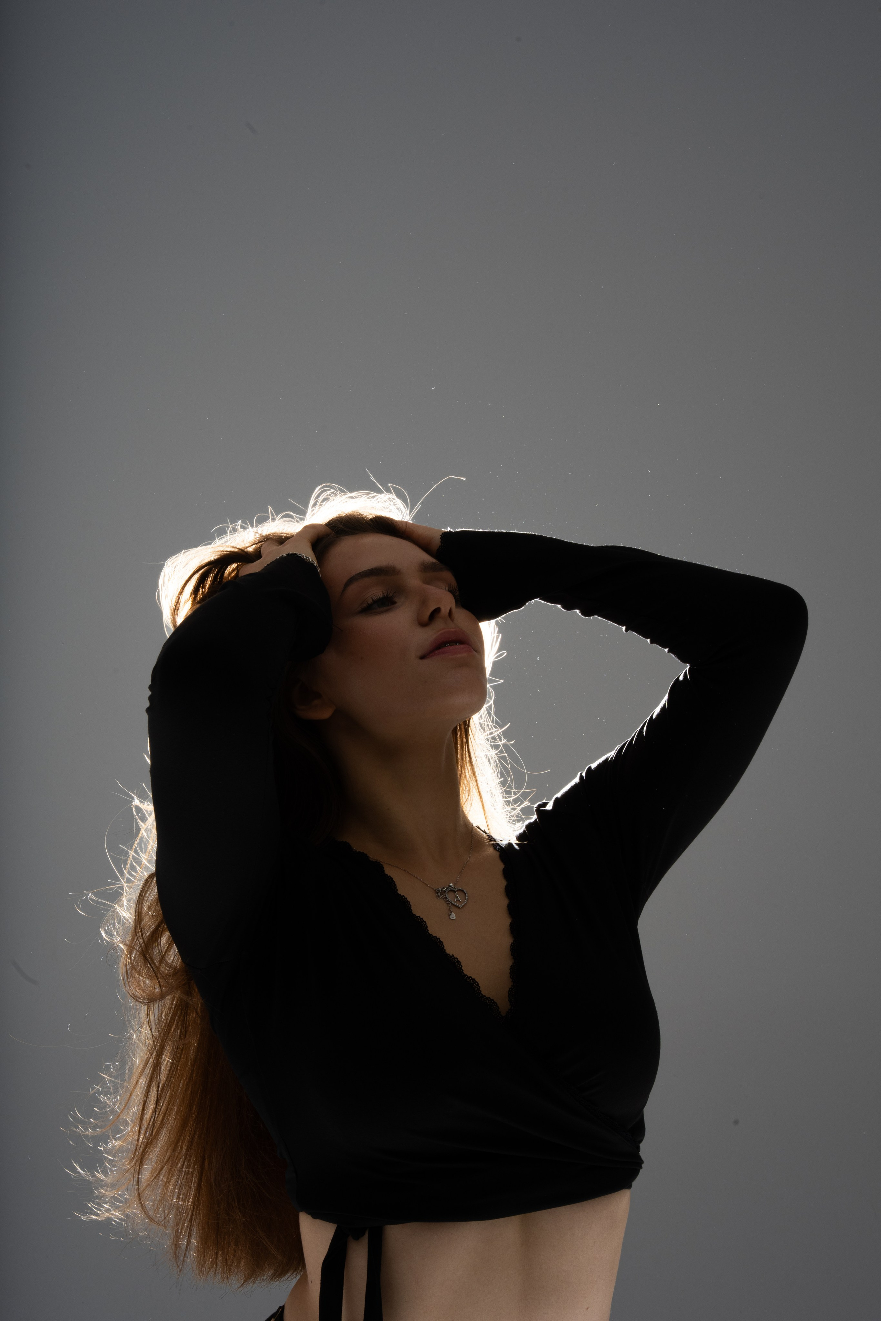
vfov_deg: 40.3
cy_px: 660
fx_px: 1799
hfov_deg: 27.5
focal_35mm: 49
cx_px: 440
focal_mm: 49
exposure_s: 1/200
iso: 320
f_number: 20
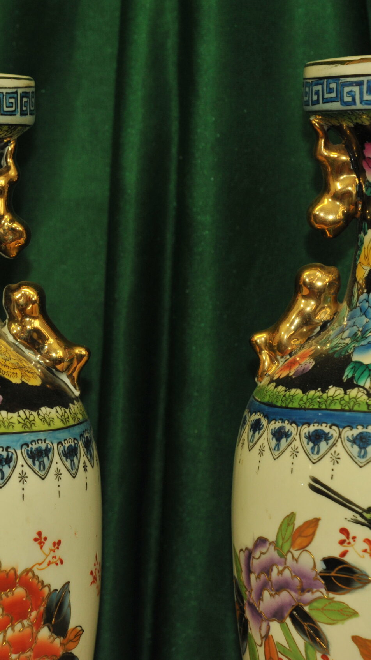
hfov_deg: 7.8
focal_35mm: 155
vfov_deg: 13.9
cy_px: 330
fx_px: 2710
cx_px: -81
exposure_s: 1/60
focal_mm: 98
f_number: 8
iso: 1250
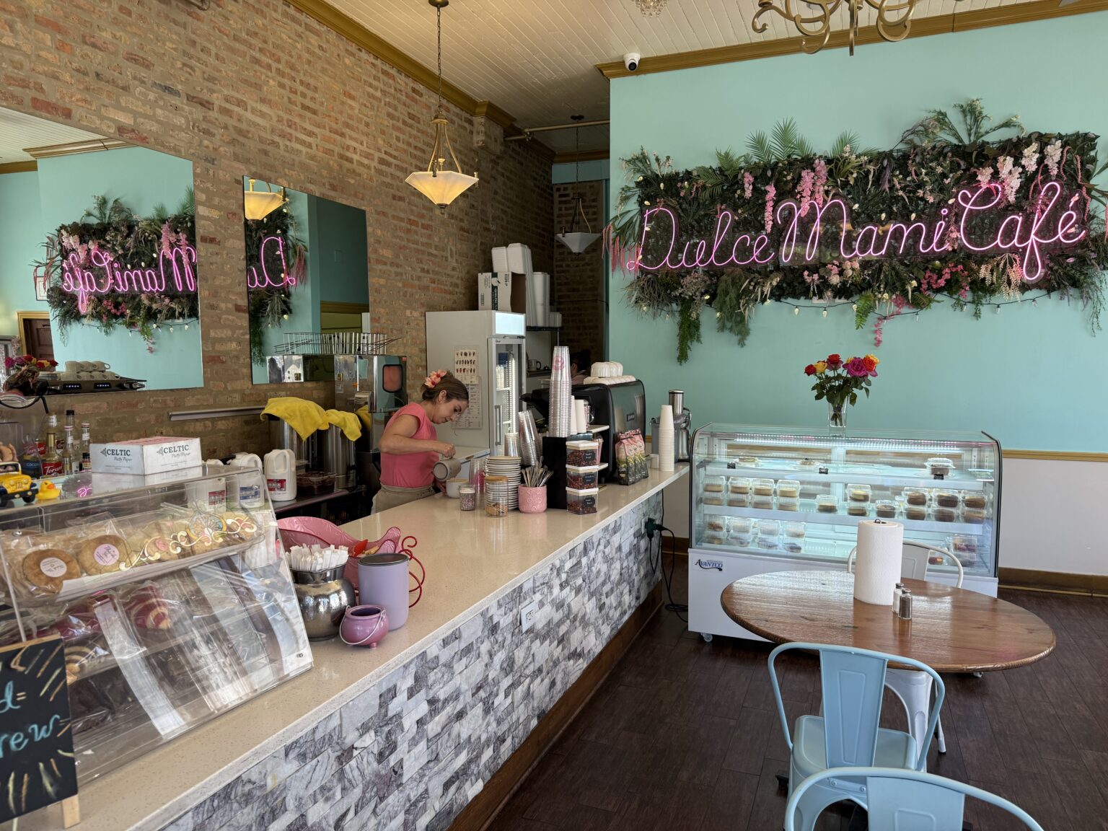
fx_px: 768
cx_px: 554
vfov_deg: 56.8
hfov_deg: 71.6
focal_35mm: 24
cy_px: 416
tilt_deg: -4.5
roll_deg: -0.1
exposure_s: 1/120
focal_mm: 6.76
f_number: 1.78
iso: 100
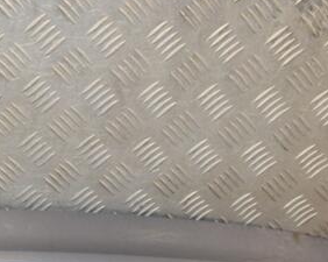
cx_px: 47
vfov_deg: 18.0
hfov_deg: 22.3
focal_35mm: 84
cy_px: 220
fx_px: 815
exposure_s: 1/200
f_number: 7.1
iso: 800
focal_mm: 28
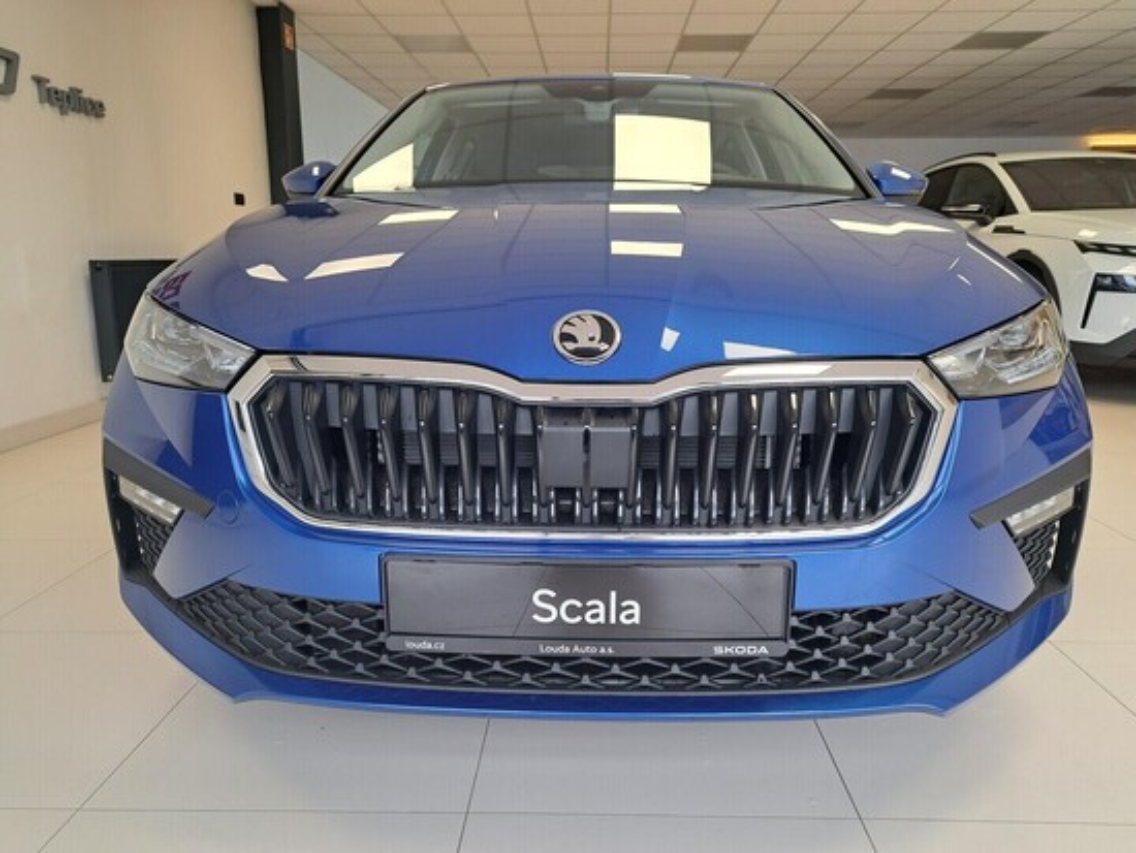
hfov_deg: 71.6
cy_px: 426
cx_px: 568
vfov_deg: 56.9
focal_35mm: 24
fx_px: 788
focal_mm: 5.23
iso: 50
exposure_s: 1/50
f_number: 1.8
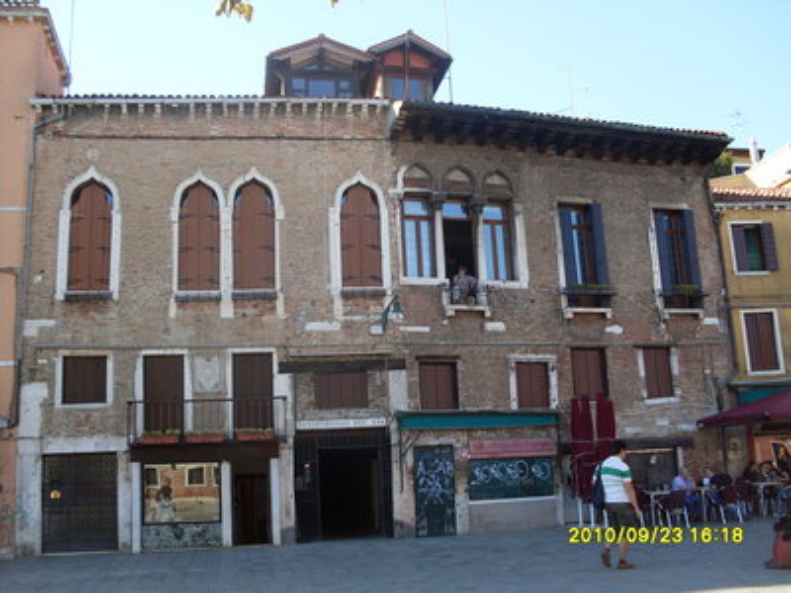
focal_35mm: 38
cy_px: 296
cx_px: 396
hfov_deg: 49.0
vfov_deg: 37.7
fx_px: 868
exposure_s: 1/350
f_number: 2.8
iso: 80
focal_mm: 6.3
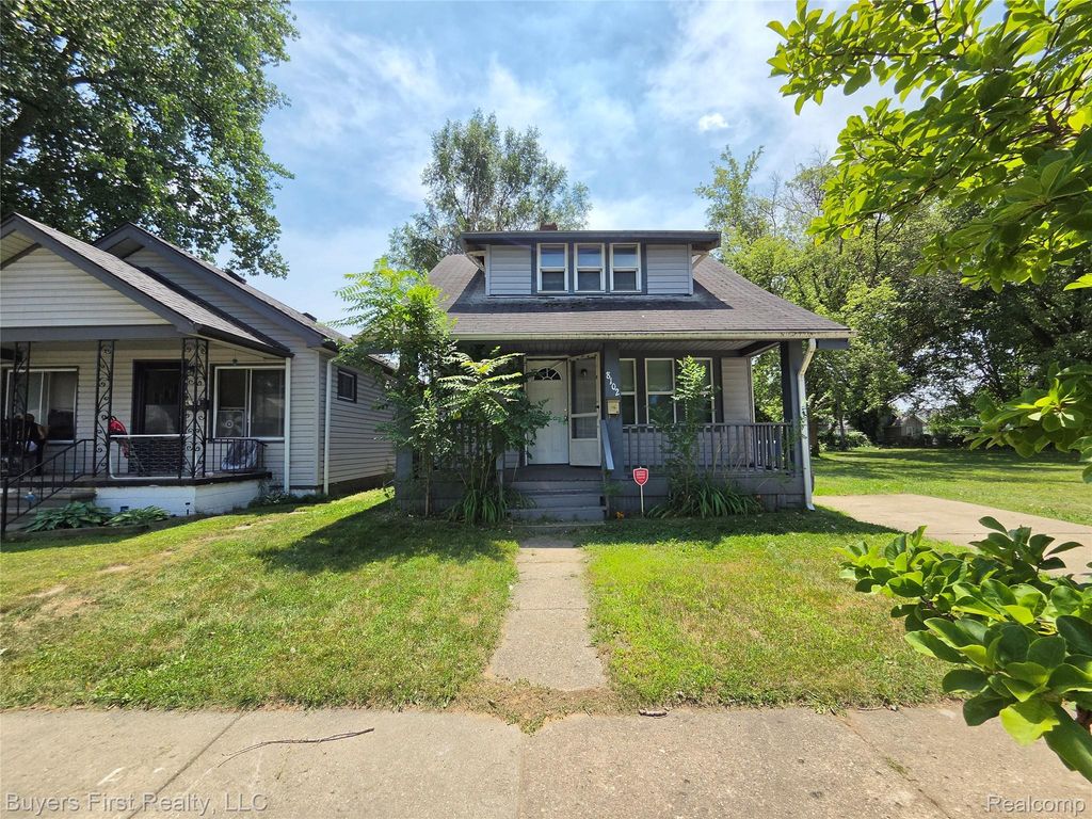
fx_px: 410
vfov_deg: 89.9
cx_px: 546
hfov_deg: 106.2
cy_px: 410
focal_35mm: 13
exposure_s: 1/2820
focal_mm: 2.2
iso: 100
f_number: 2.2
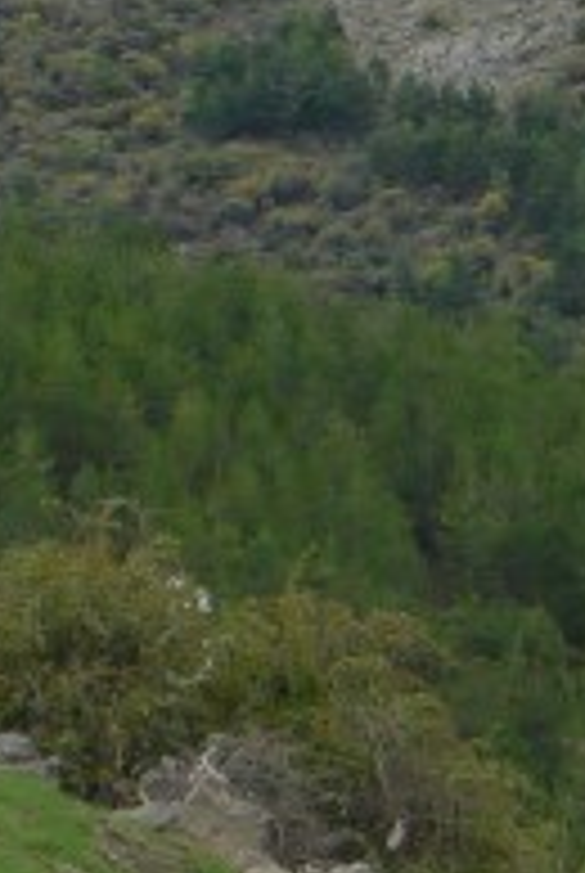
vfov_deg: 4.1
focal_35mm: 494
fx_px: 11998
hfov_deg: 2.8
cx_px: 882
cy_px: -774
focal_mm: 19.2
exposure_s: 1/640
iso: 125
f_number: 4
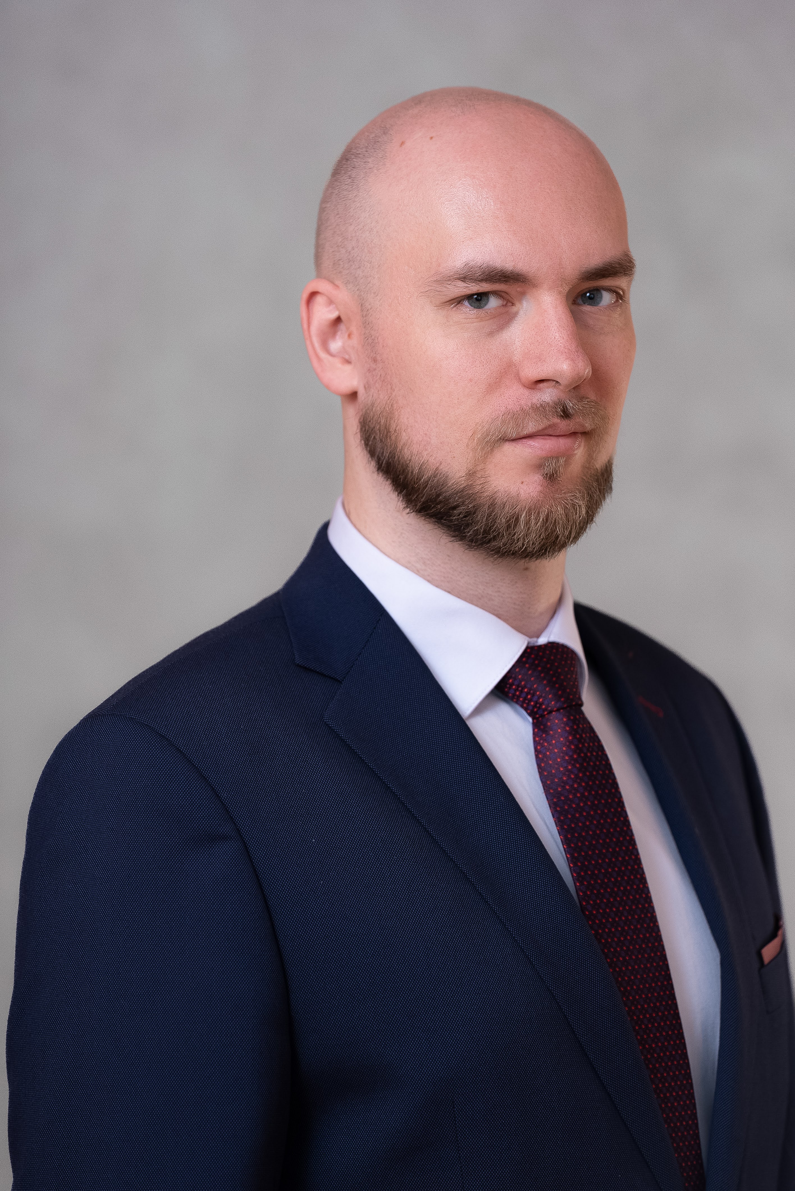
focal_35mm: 168
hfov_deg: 8.2
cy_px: 596
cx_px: 398
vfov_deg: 12.2
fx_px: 5557
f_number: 4
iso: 400
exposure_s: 1/200
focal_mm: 168
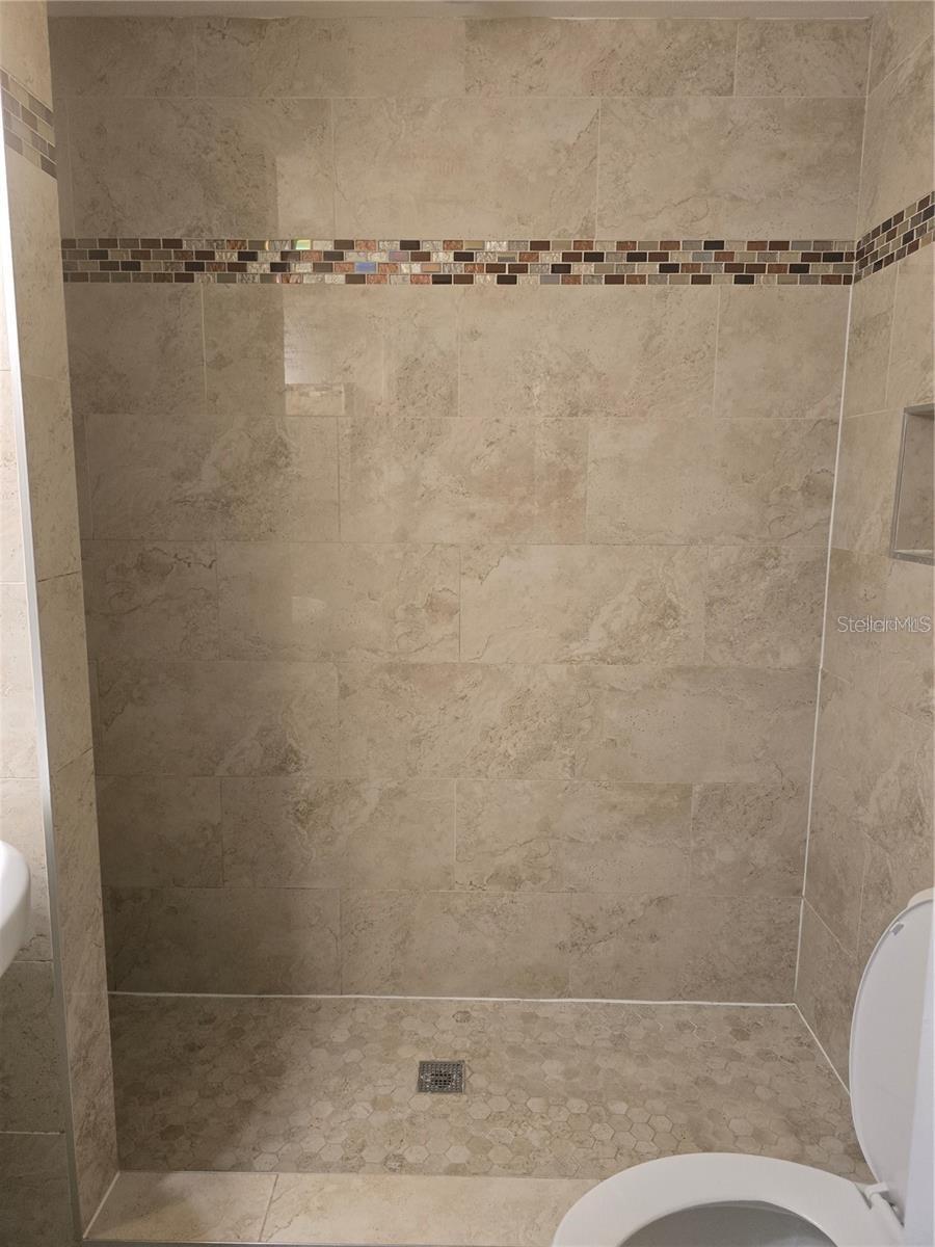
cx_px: 468
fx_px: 828
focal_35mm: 23
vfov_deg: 73.9
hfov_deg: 58.9
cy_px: 624
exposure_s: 1/120
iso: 320
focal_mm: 6.3
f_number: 1.7
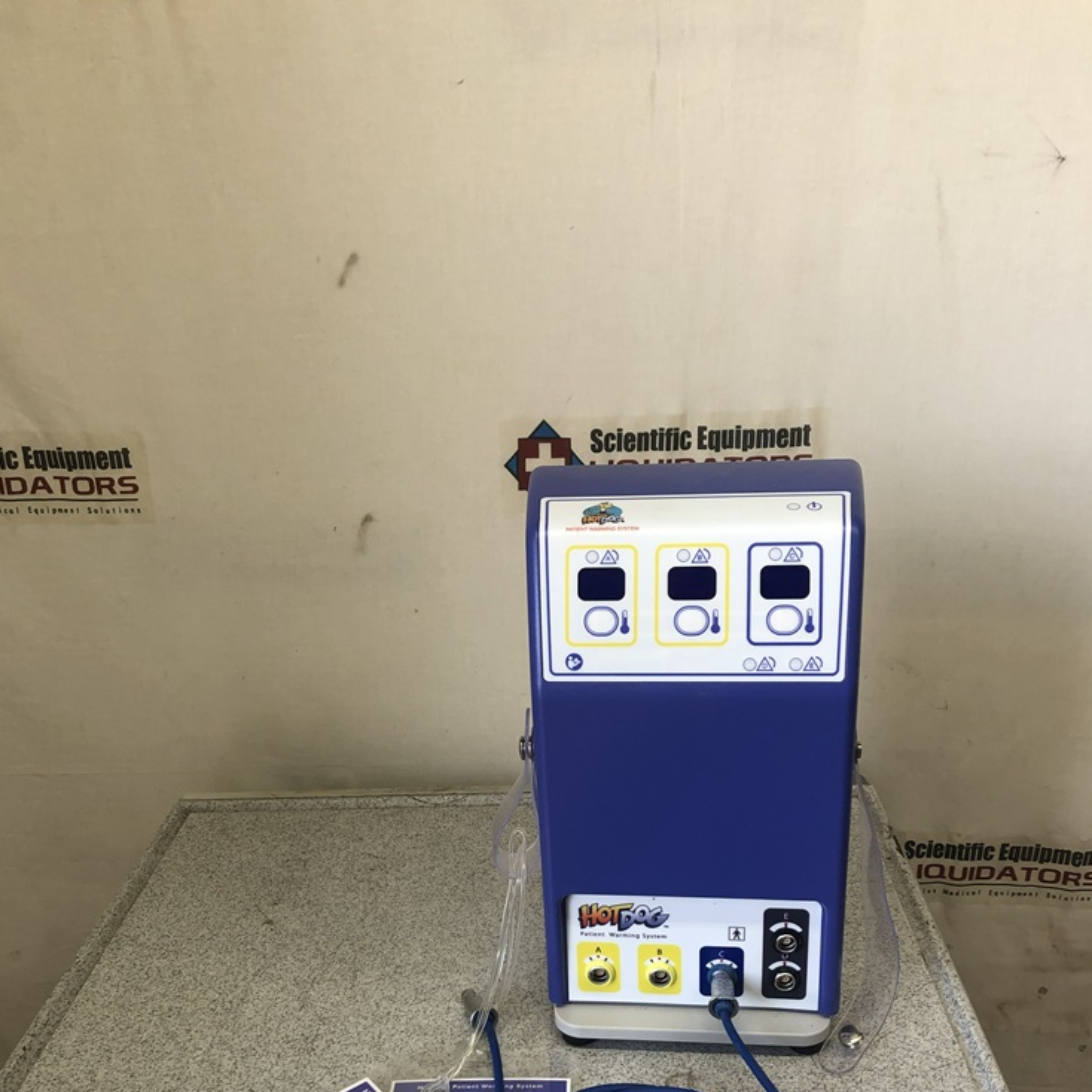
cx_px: 534
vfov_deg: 47.6
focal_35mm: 34
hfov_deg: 48.4
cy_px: 736
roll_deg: -0.9
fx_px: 1213
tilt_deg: -21.2
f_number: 1.8
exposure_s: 1/120
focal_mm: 3.99
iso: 32
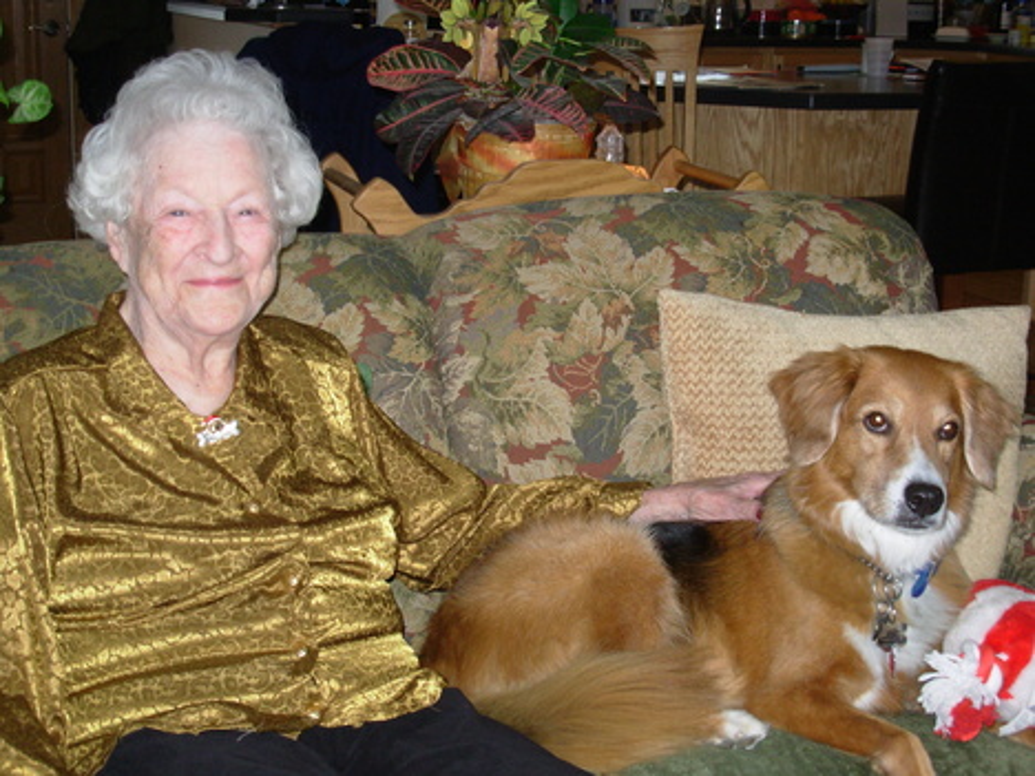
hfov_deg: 30.3
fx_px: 1914
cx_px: 518
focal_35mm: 64
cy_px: 388
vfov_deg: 22.9
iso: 84
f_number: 3.4
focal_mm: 10.5
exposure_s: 1/69.8
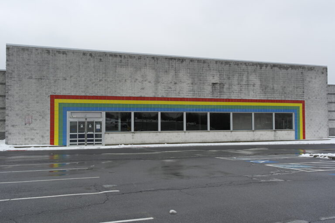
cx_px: 168
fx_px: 307
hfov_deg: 57.2
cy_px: 112
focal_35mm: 33
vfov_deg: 40.0
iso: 100
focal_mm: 22
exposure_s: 1/250
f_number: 6.3
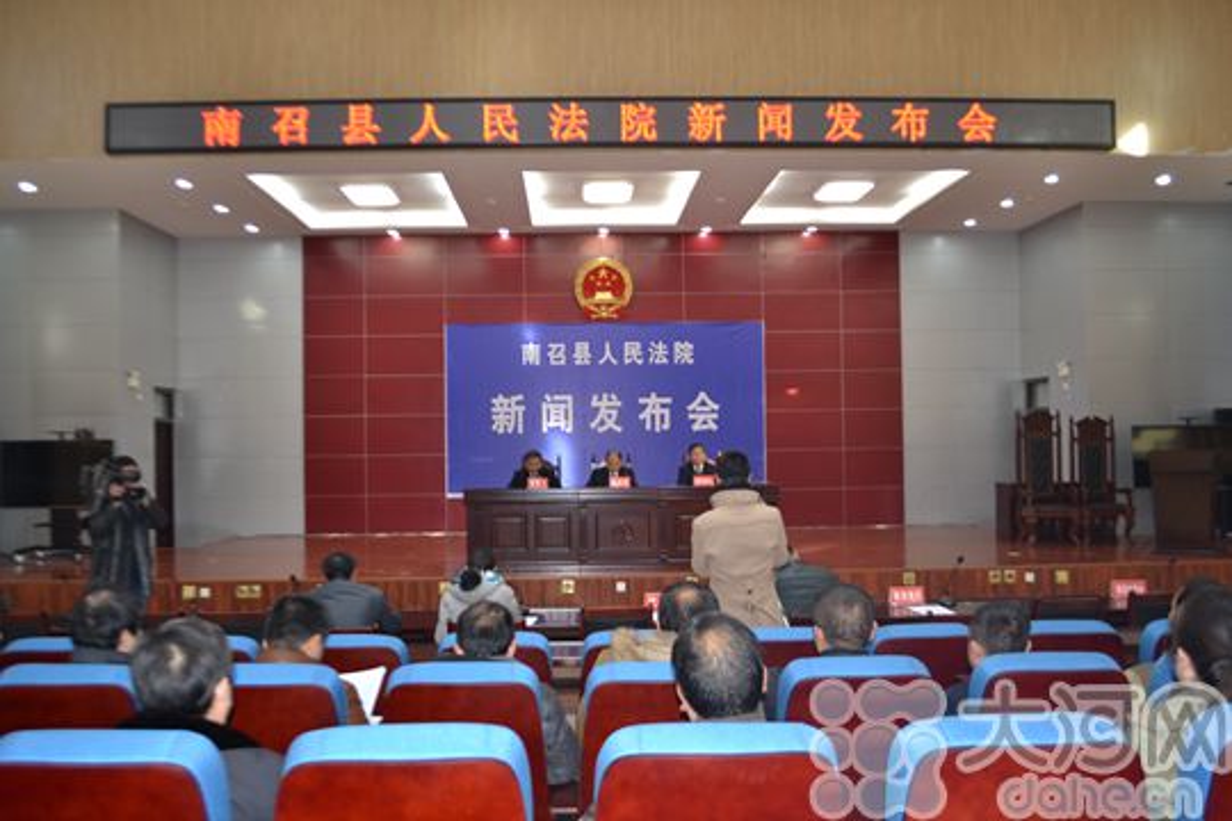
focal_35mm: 33
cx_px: 616
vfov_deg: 40.0
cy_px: 410
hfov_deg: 57.2
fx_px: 1129
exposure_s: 1/60
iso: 450
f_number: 3.8
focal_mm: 22
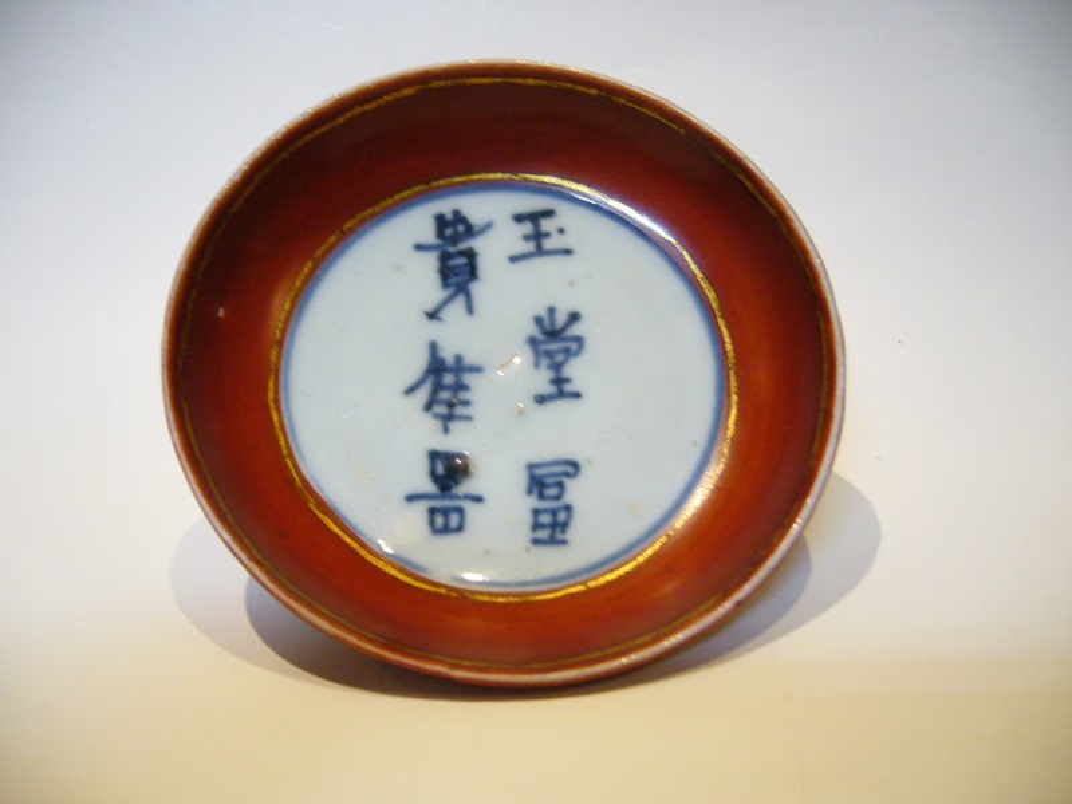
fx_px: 1084
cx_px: 536
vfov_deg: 40.7
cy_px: 402
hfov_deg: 52.6
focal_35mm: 35
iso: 200
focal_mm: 5.8
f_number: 2.8
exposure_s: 1/8
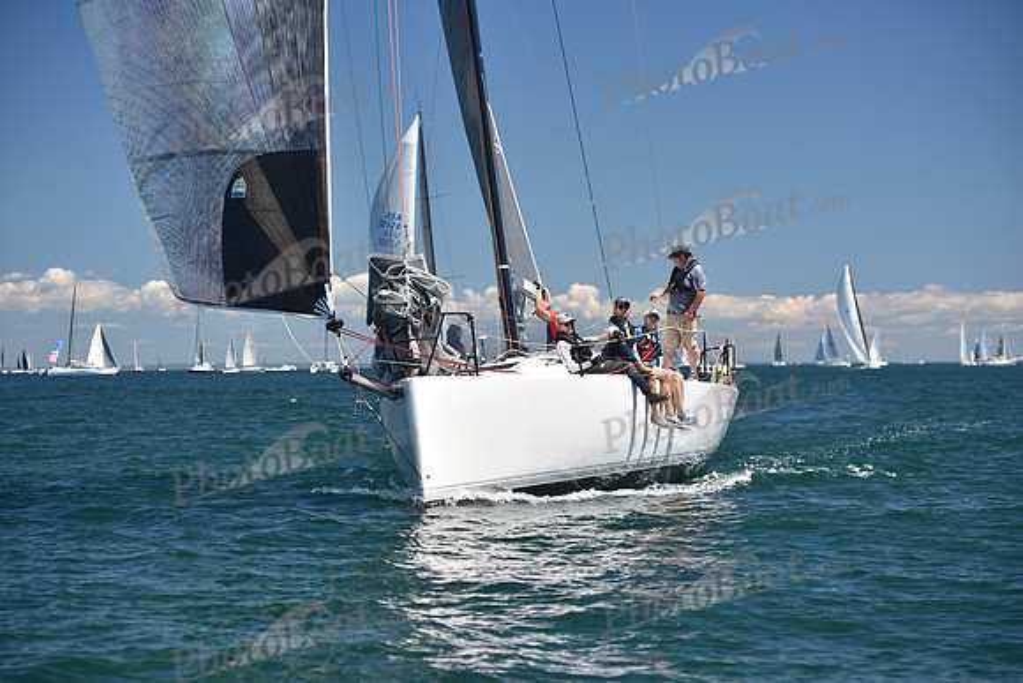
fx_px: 2785
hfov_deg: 20.8
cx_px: 512
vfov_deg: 14.0
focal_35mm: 98
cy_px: 342
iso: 250
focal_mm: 98
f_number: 4.5
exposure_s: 1/800
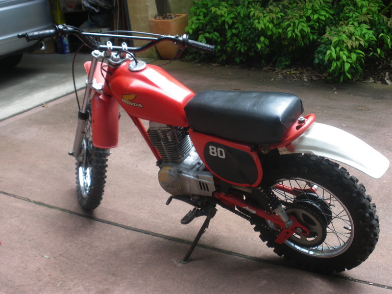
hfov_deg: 37.5
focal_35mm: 51
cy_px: 147
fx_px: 578
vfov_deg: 28.6
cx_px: 196
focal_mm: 9
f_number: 4.4
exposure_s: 1/60
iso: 64
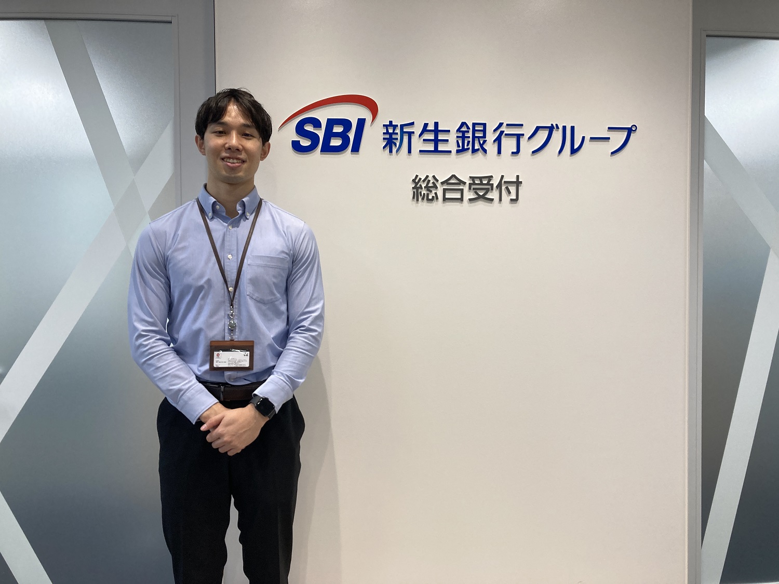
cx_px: 390
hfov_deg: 63.4
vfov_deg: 49.7
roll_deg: -0.3
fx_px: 630
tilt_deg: -2.4
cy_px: 292
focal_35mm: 28
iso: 80
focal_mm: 3.99
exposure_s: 1/100
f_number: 1.8
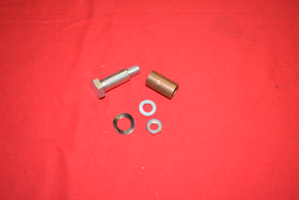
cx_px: 150
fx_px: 399
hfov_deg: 41.1
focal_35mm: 48
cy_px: 100
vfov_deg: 28.1
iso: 800
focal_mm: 32
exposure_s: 1/160
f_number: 5
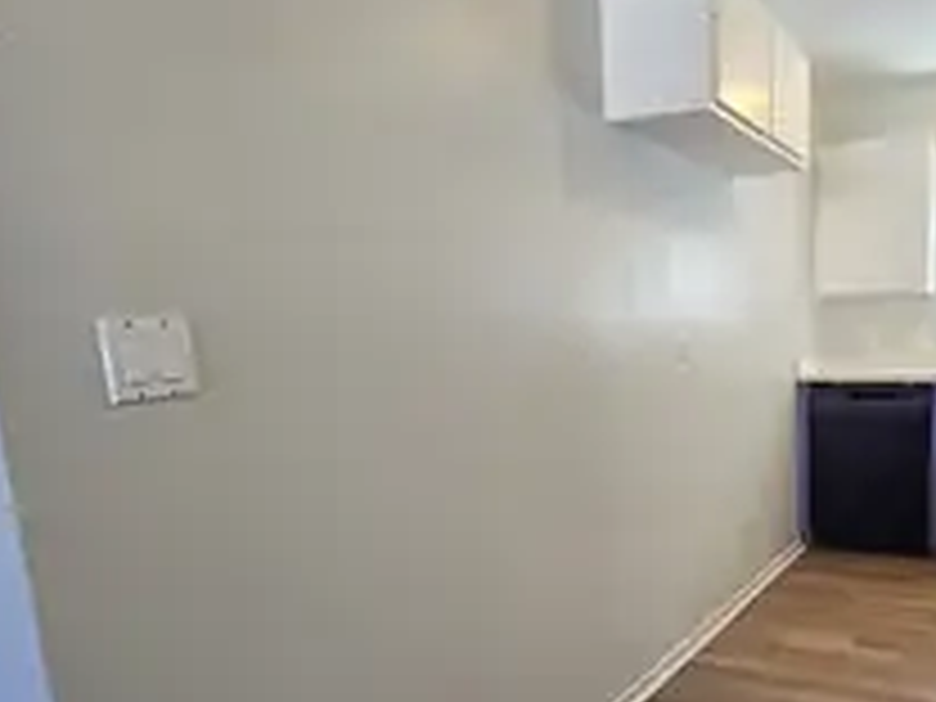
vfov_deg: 54.1
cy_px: 450
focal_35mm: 25
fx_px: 676
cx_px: 698
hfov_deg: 65.3
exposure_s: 1/60
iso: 80
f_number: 2.2
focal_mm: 2.2
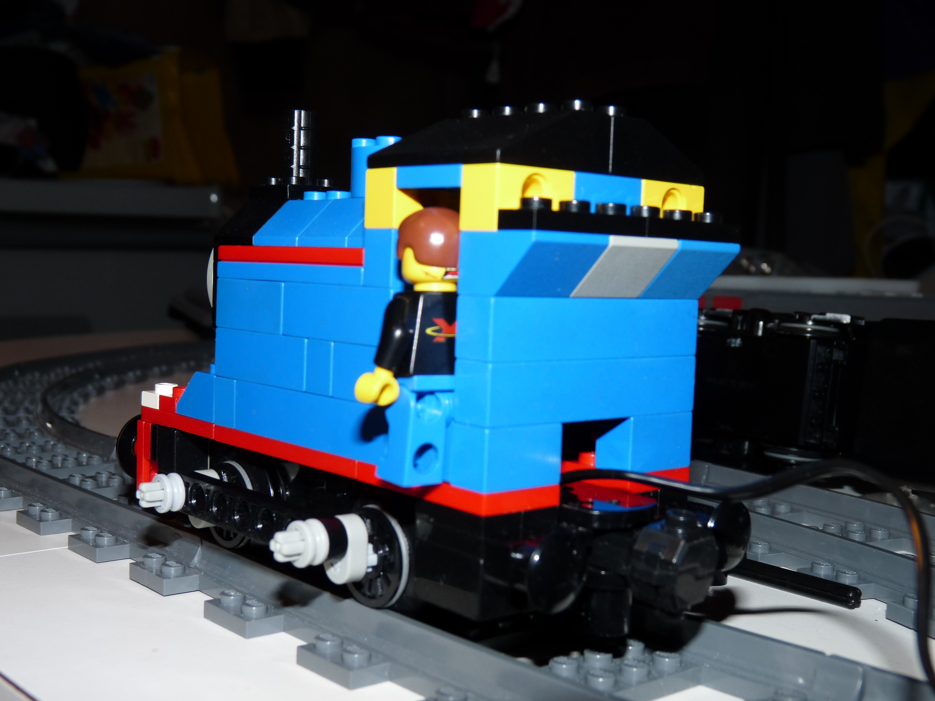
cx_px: 468
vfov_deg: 32.9
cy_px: 350
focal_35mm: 44
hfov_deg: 42.9
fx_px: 1188
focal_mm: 7.8
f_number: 4
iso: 100
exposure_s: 1/30
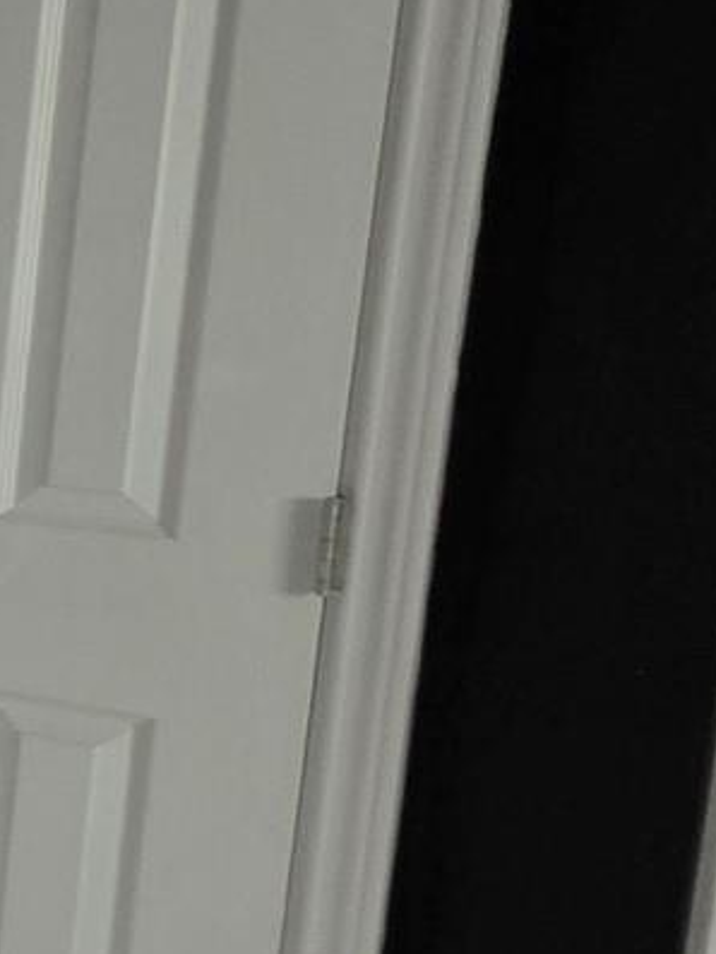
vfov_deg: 28.9
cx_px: -1615
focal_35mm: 67
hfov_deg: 10.4
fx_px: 1847
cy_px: 411
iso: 200
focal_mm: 2.2
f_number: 1.9
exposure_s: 1/60
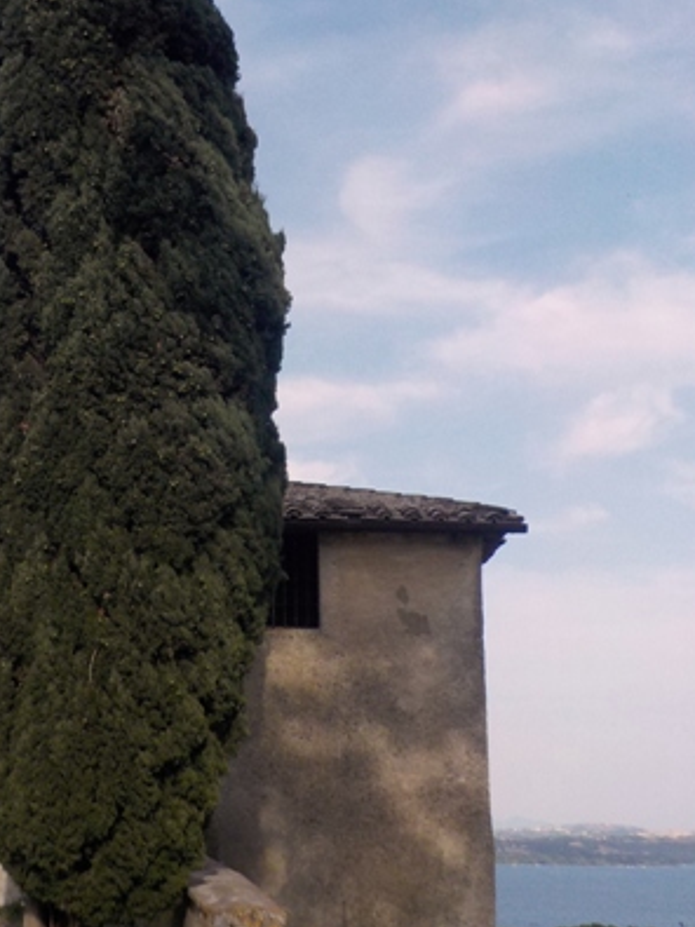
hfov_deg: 25.1
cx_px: 114
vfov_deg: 33.6
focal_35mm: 57
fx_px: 1527
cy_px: 338
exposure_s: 1/1250
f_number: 3.3
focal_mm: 4.1
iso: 125
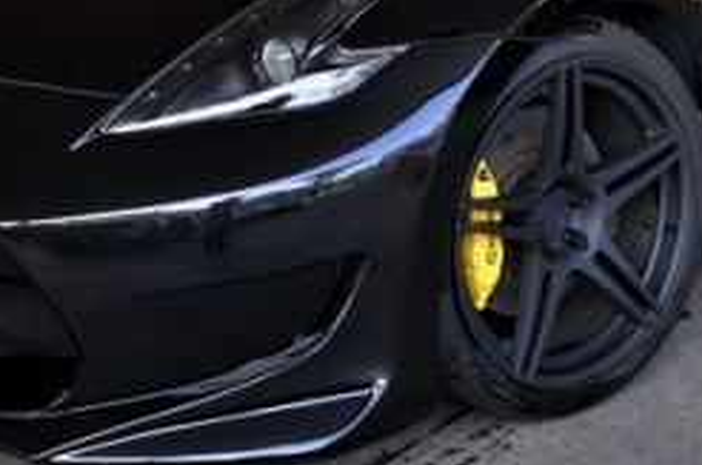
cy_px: 44
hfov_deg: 21.9
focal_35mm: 93
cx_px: 397
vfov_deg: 14.5
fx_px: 1810
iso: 220
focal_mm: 26
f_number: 5.6
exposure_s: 1/30
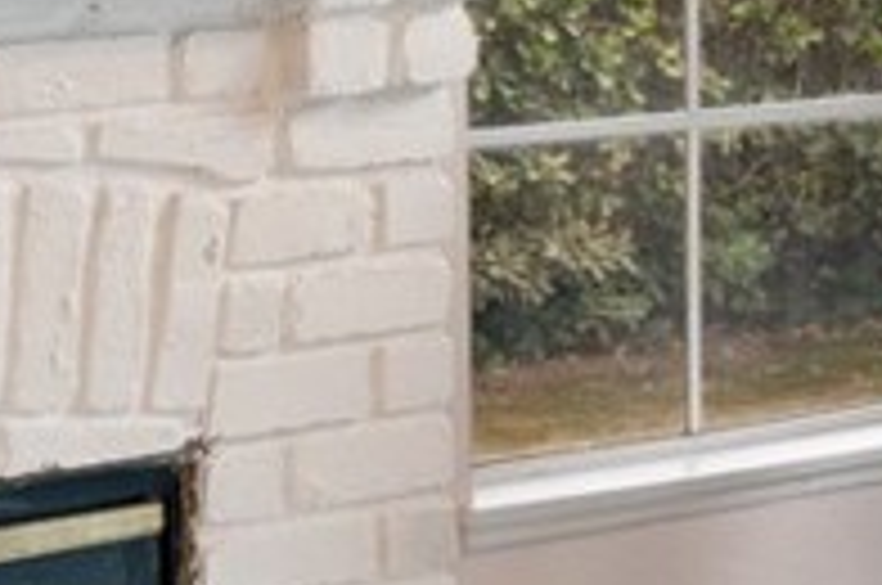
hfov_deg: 11.2
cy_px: -230
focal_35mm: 183
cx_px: 873
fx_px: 4476
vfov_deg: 7.4
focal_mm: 35
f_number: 4
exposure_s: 1/30
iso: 800
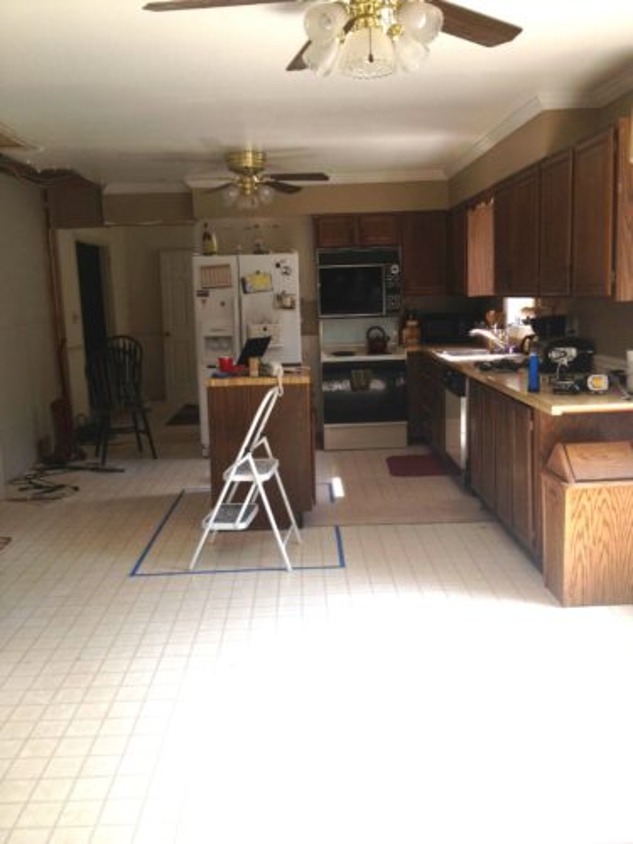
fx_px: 853
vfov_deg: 52.6
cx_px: 316
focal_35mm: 35
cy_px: 422
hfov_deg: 40.7
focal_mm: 4.28
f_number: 2.4
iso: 50
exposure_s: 1/153
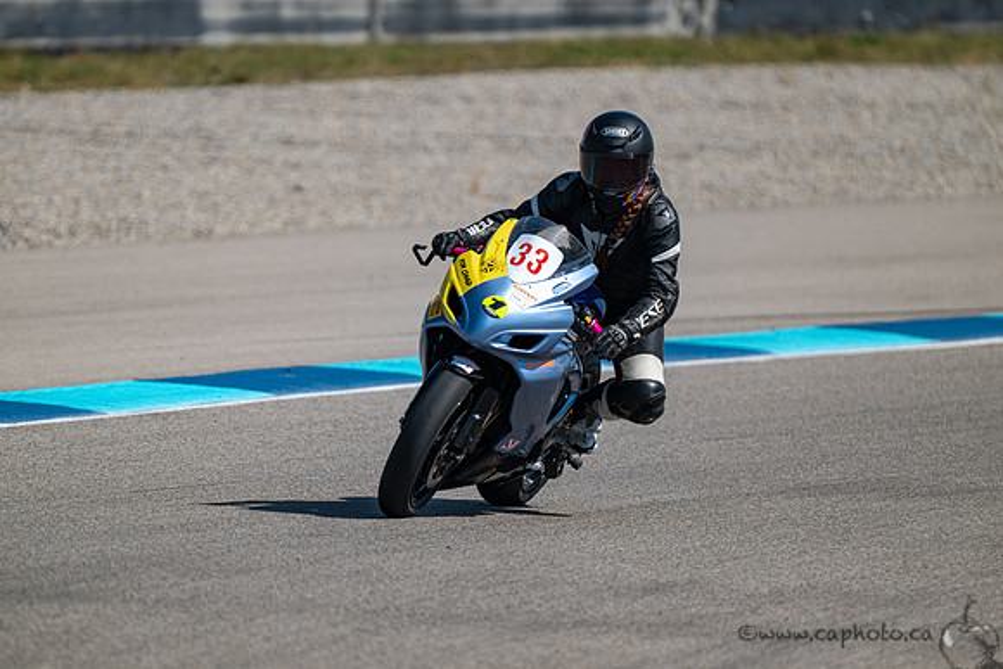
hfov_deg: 3.4
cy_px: 334
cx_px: 502
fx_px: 16720
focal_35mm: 600
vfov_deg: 2.3
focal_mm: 600
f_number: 6.3
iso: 140
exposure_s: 1/1250
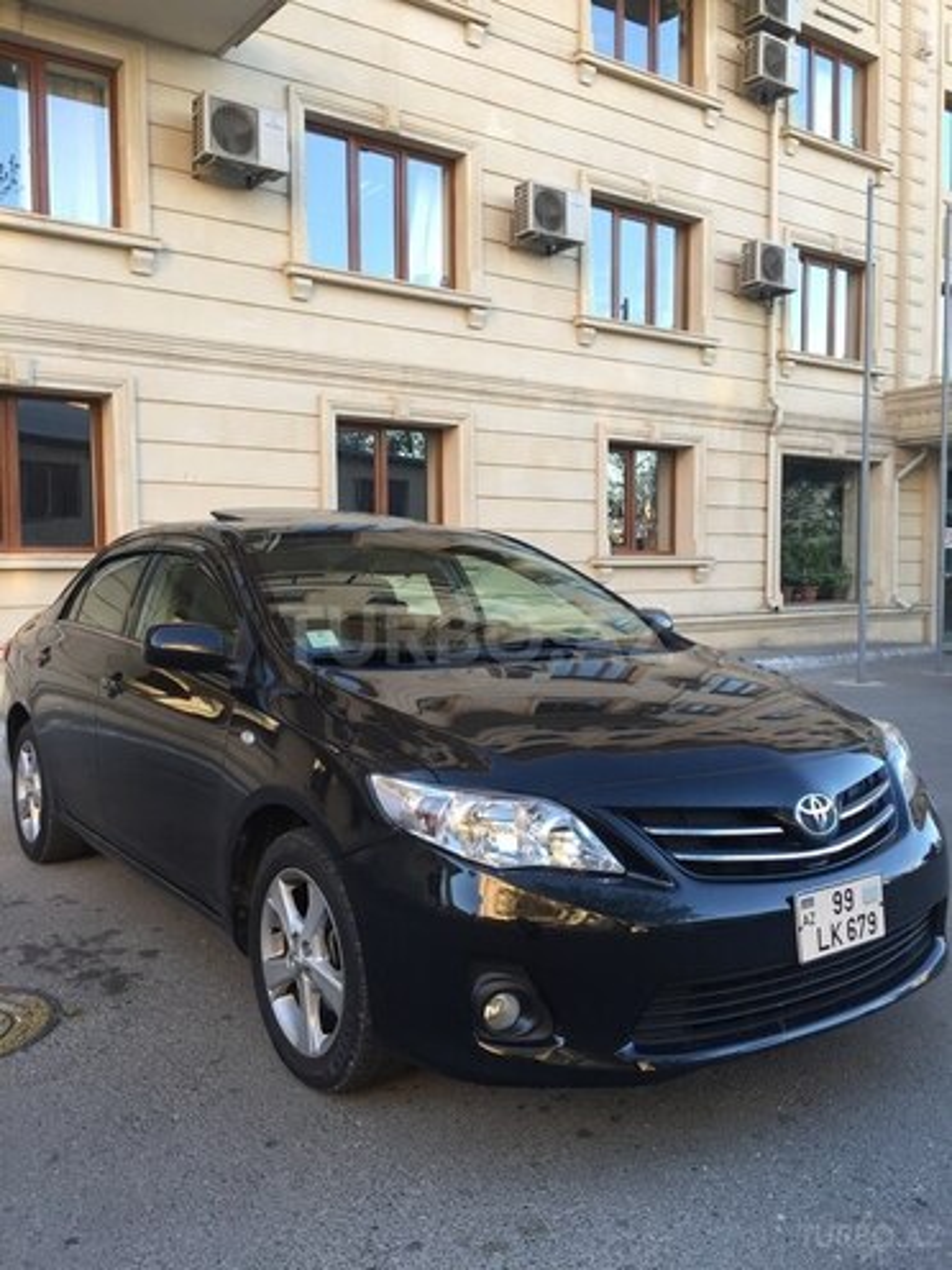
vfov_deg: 61.7
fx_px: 1063
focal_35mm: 29
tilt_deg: -4.2
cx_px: 476
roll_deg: +0.4
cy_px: 635
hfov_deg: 48.2
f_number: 2.2
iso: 40
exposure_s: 1/100
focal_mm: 4.15
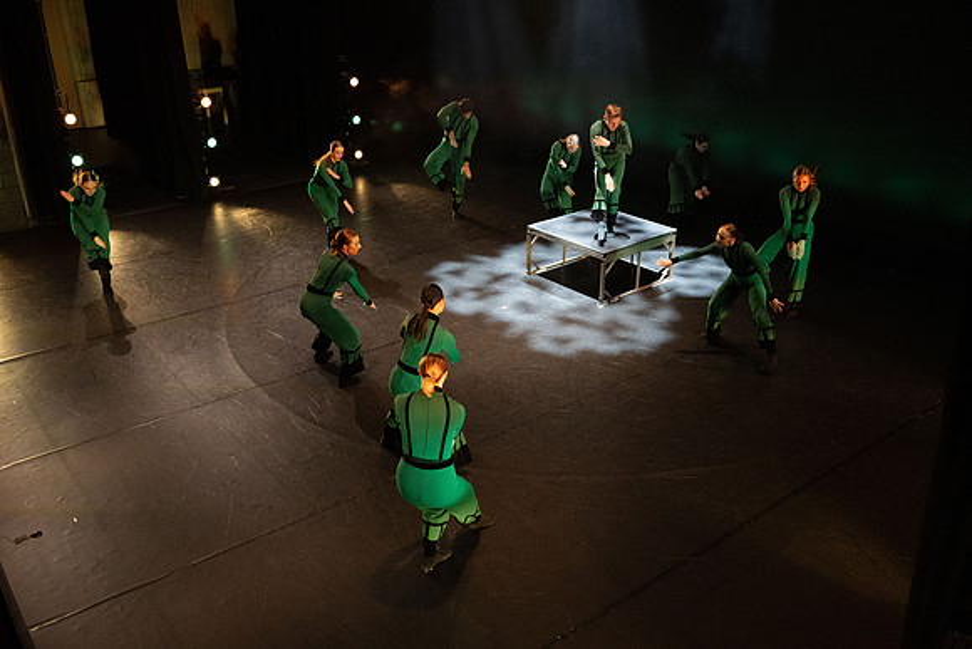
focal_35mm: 33
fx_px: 891
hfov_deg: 57.2
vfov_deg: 40.0
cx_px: 486
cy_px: 324
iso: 8000
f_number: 4
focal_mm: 33
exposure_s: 1/400
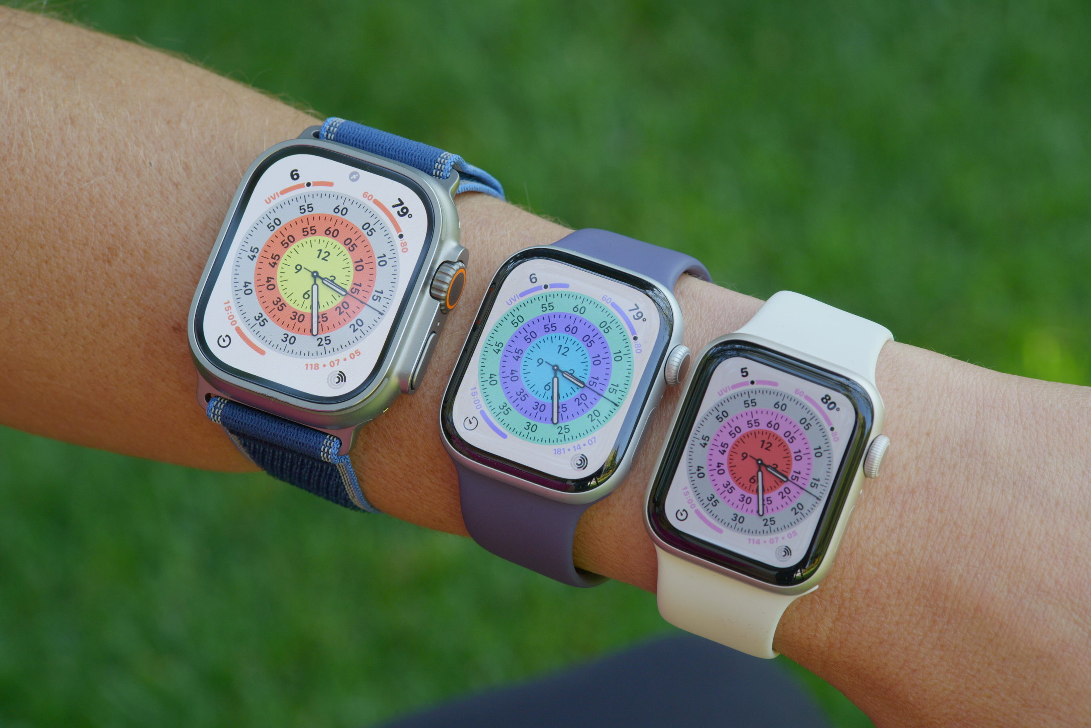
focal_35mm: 100
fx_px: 3031
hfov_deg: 20.4
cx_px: 546
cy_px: 364
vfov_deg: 13.7
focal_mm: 100
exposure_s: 1/50
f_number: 11
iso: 1000
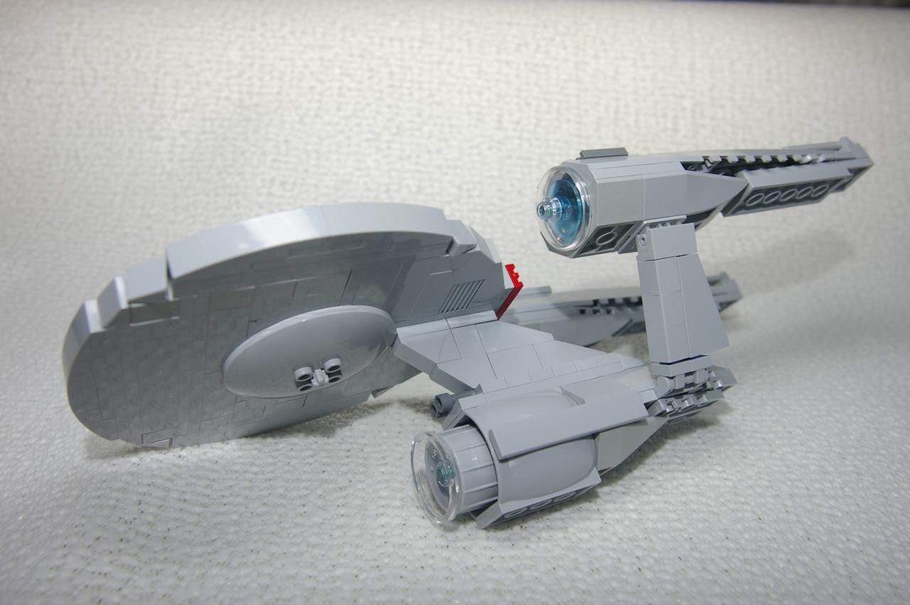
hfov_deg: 62.0
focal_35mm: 30
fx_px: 758
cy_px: 302
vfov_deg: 43.5
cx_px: 455
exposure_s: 1/40
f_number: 8
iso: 200
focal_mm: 20
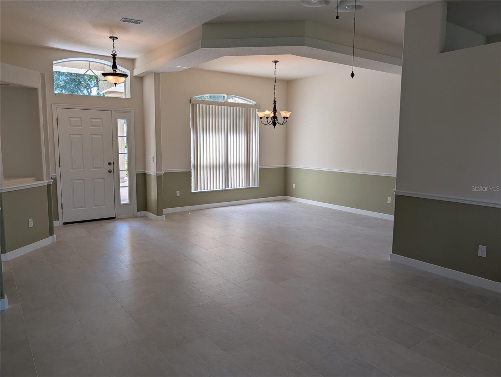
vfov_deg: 56.9
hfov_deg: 71.5
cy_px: 188
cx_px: 250
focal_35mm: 24
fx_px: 348
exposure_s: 1/191
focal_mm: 6.9
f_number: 1.68
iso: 23
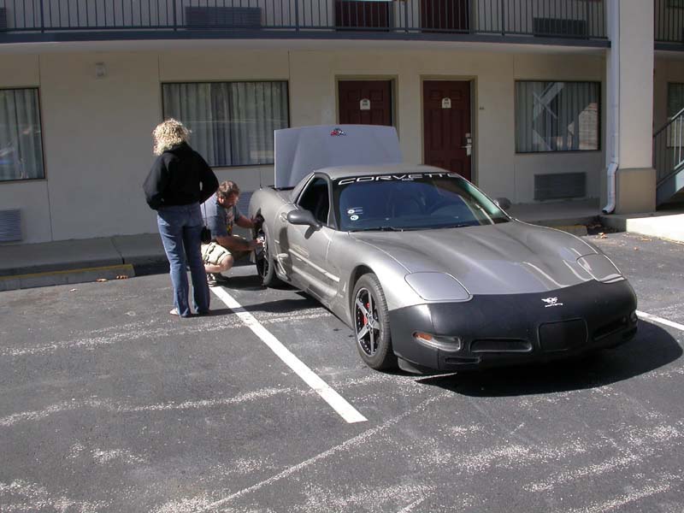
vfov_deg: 37.7
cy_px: 256
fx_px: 751
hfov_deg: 49.0
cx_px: 342
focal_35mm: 38
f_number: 6
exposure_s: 1/225
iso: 100
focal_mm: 7.85
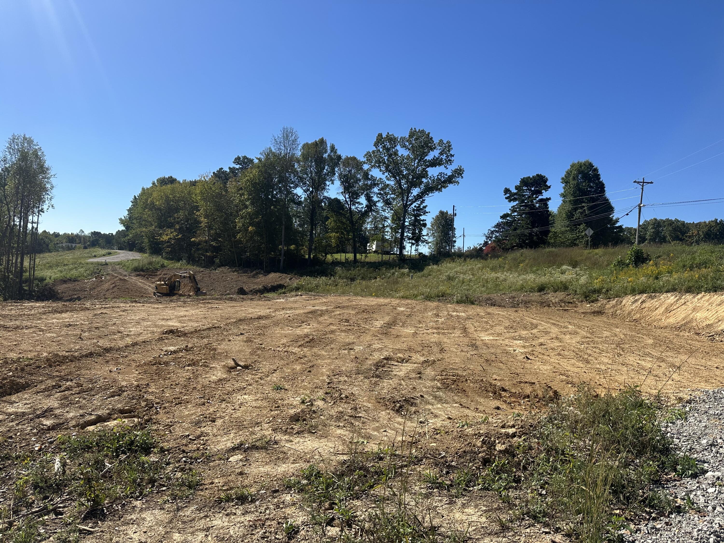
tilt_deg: -0.4
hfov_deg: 71.6
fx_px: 502
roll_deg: -4.9
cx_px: 362
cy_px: 272
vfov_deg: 56.8
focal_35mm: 24
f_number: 1.78
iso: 80
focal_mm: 6.86
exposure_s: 1/5000
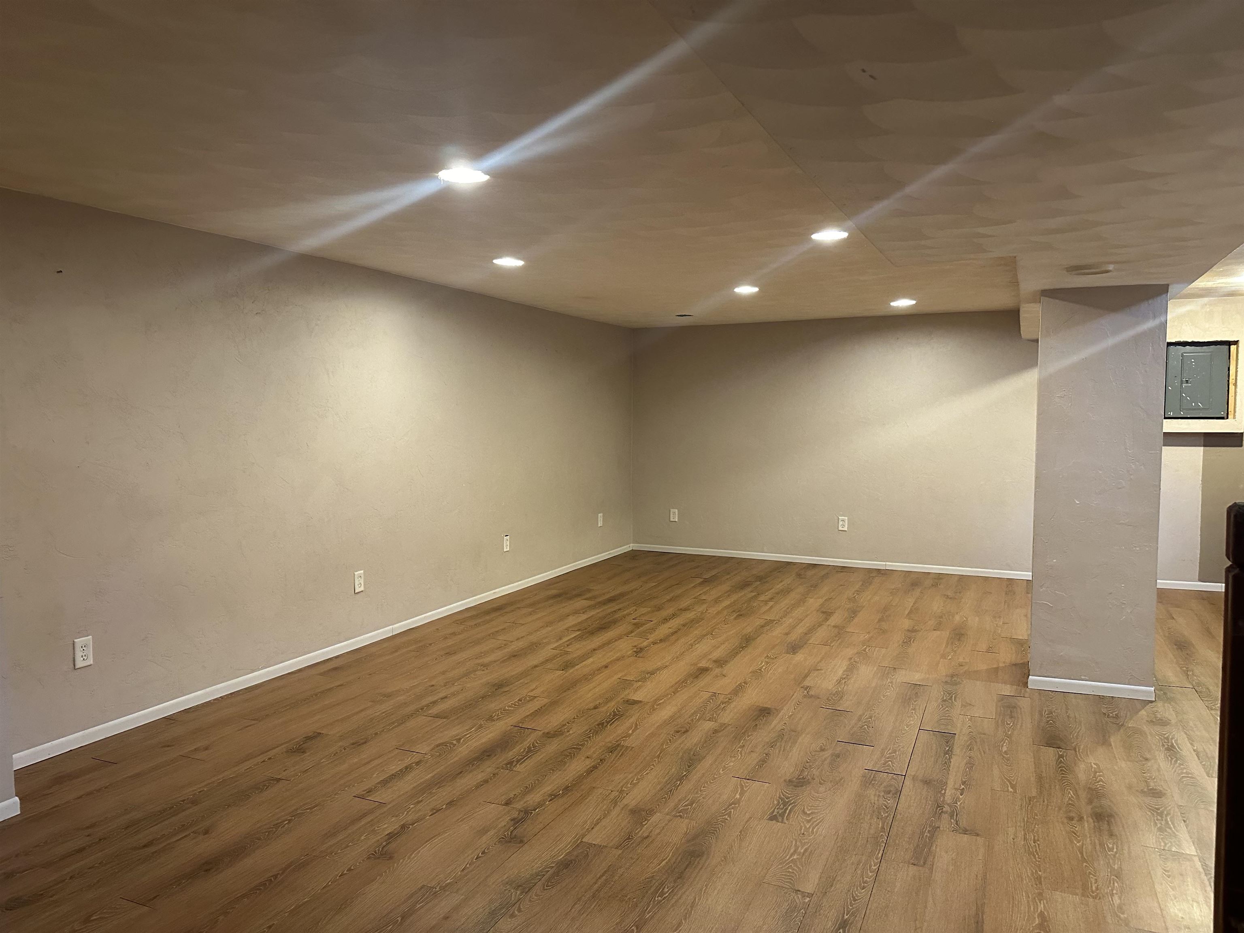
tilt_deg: -4.2
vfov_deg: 56.8
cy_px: 466
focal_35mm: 24
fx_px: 862
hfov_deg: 71.6
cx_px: 622
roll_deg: +0.7
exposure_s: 1/60
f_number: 1.78
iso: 500
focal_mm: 6.86
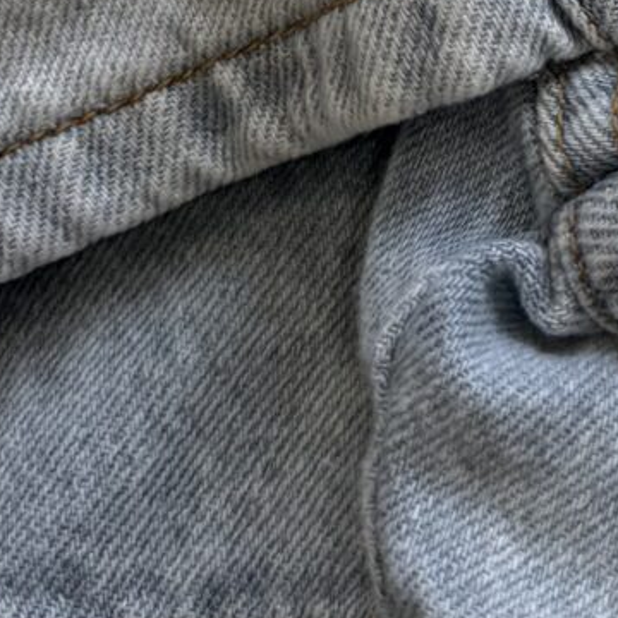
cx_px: 1210
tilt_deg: -62.6
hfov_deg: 10.7
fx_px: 3050
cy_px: -766
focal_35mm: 151
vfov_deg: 10.3
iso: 80
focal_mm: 6.76
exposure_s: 1/735
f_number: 1.78
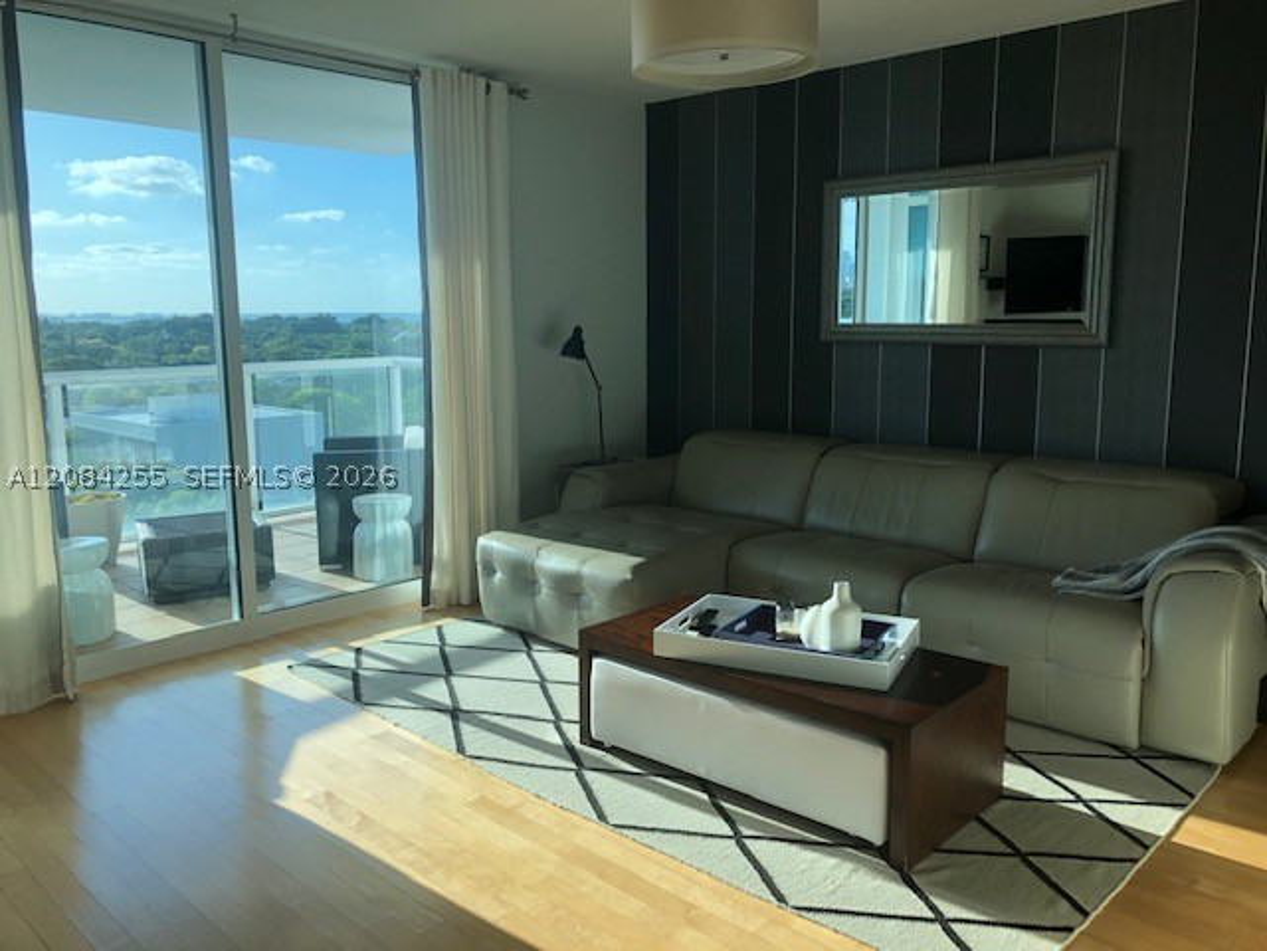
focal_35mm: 28
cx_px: 634
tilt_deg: -10.5
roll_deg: +0.2
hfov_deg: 63.4
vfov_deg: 49.7
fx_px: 1025
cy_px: 476
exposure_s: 1/382
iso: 20
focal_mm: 3.99
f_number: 1.8
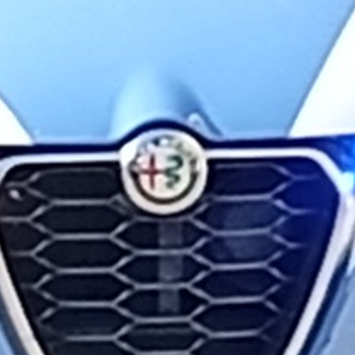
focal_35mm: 640
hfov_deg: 2.7
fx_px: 7426
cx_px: 61
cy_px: -65
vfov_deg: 2.7
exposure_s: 1/152
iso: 50
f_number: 1.8
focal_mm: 3.98
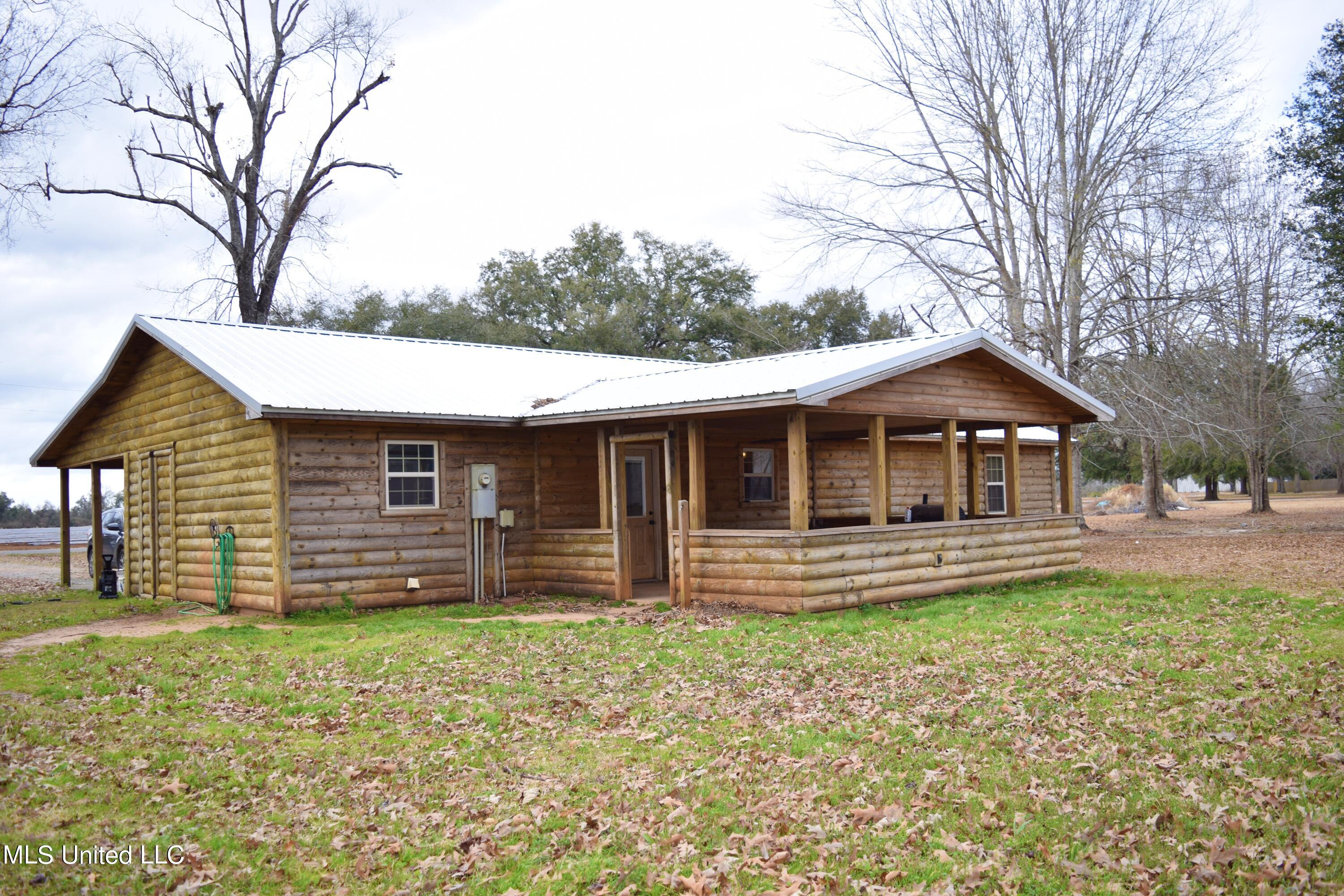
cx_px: 672
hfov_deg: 61.9
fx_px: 1120
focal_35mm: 30
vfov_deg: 43.6
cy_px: 448
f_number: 3.5
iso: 100
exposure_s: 1/200
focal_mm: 20
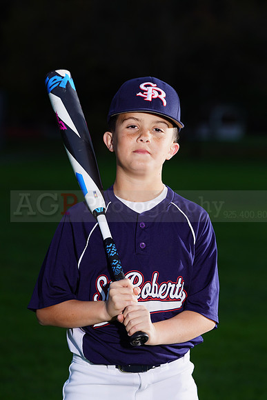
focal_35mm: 221
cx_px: 134
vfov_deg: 9.3
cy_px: 200
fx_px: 2457
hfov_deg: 6.2
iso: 200
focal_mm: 221
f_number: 7.1
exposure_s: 1/160
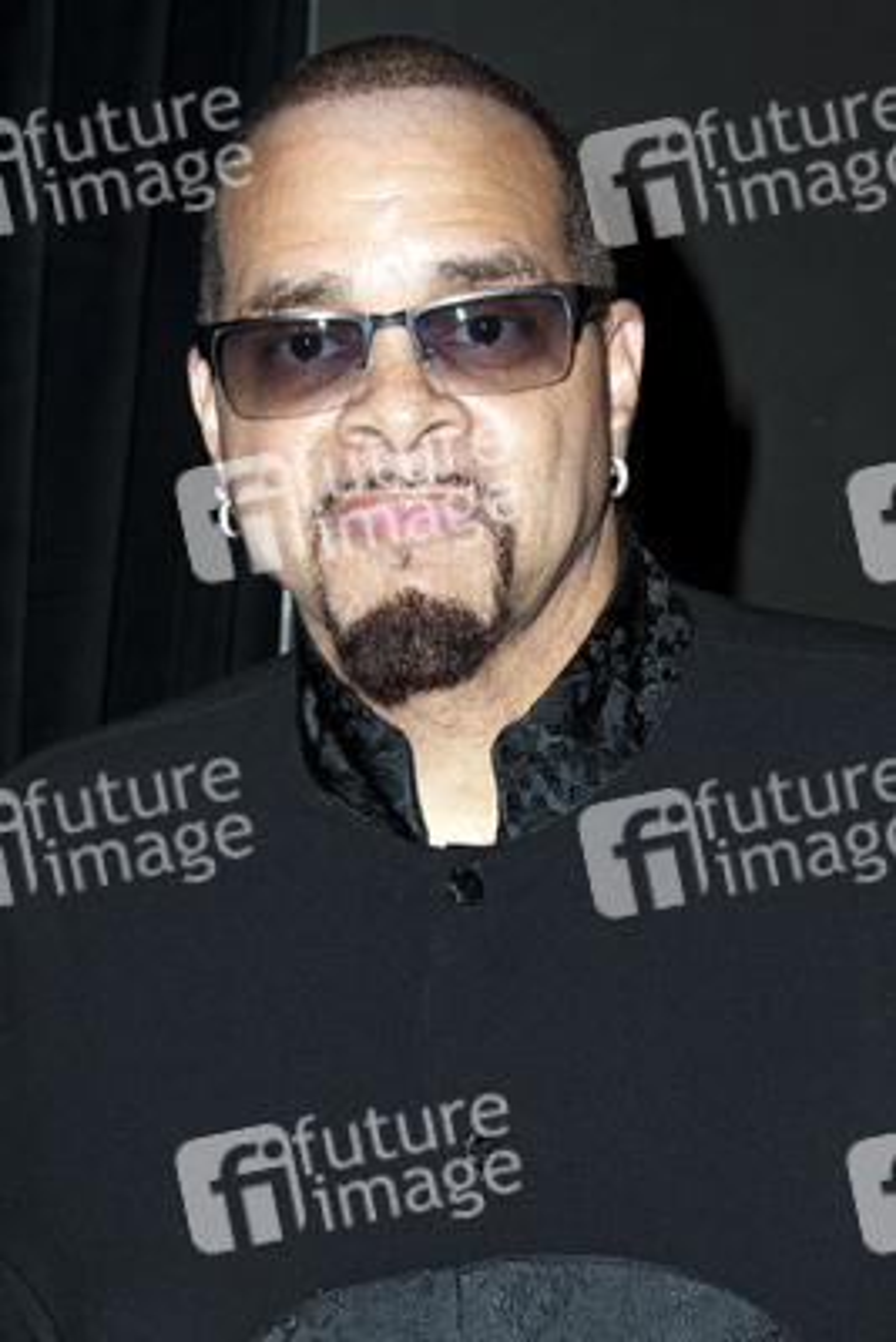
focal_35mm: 38
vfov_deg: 50.7
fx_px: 1417
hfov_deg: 35.1
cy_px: 671
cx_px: 448
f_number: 5
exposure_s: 1/320
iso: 500
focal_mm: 38
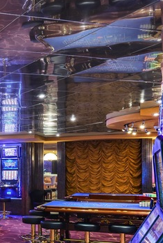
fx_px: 373
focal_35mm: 55
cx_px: -79
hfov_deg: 21.0
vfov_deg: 35.7
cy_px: 172
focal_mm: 24
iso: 640
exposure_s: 1/2
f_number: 11
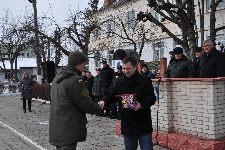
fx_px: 281
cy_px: 75
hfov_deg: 43.7
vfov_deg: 29.8
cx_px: 112
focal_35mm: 45
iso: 200
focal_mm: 30
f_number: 9
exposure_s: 1/320
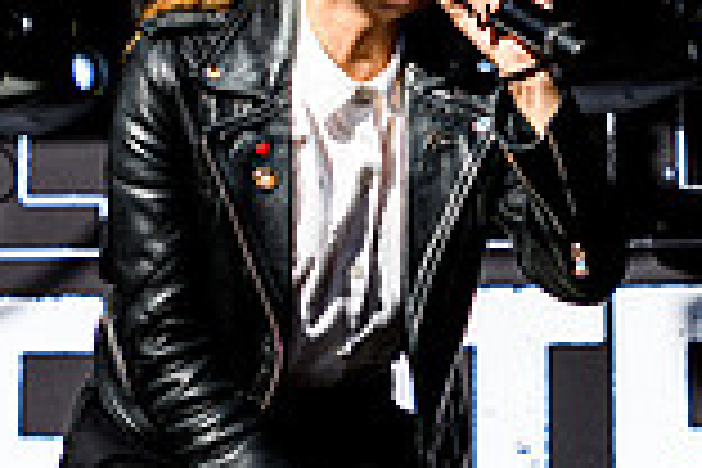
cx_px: 244
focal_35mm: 187
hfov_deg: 11.0
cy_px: 254
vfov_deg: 7.3
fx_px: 3646
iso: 400
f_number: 4.5
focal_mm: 35
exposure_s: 1/2500
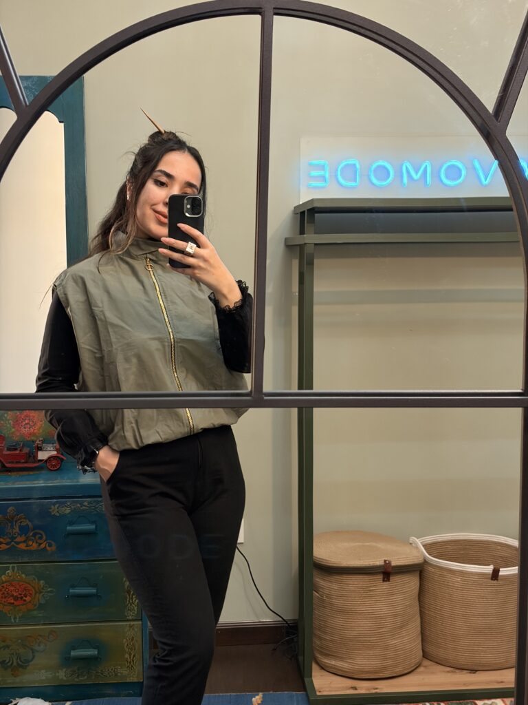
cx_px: 264
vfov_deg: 36.8
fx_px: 1058
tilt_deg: -9.4
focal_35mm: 52
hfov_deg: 28.0
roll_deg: -0.2
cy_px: 352
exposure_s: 1/33
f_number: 1.6
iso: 125
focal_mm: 5.96
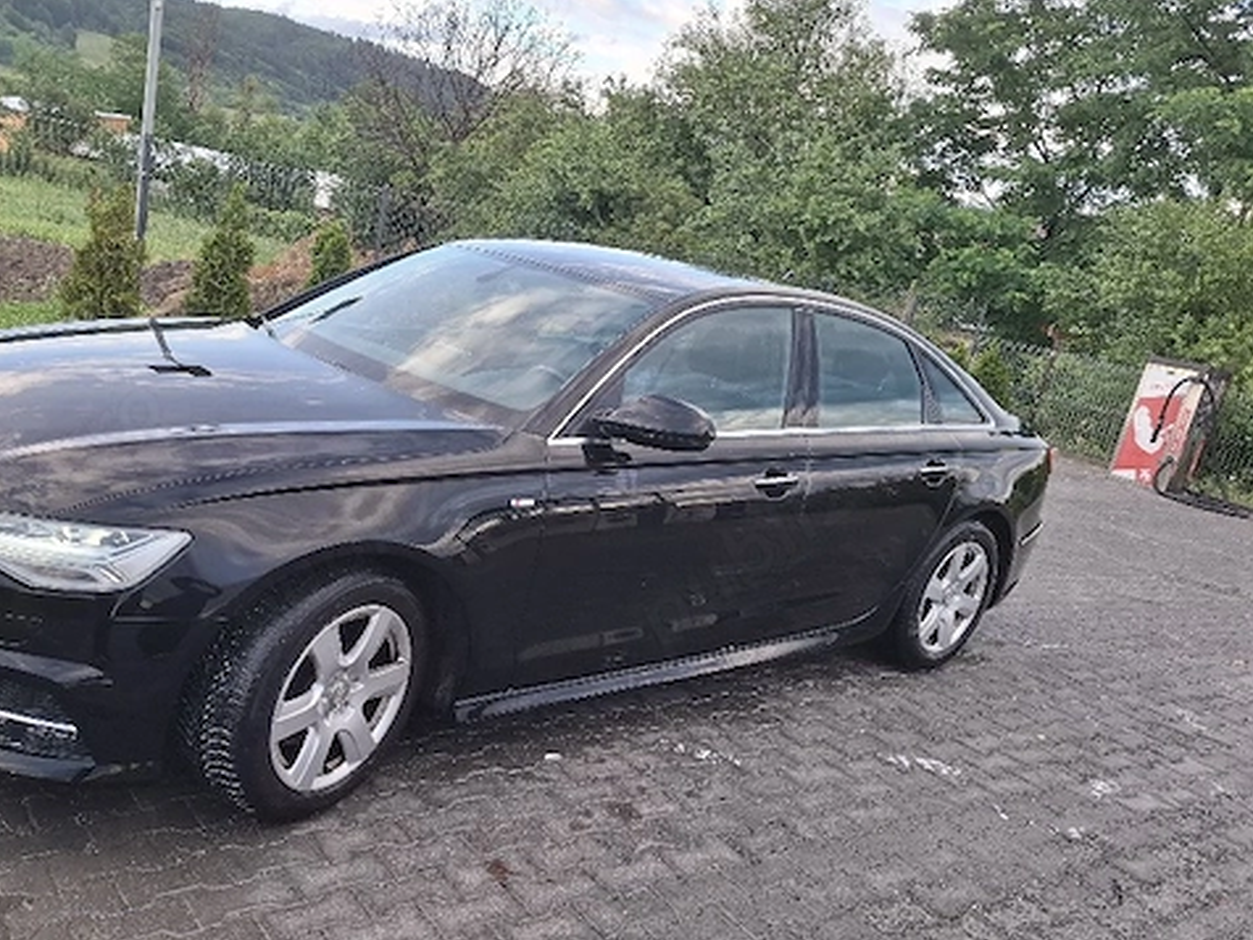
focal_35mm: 29
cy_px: 527
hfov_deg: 61.2
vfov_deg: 48.1
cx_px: 505
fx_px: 1050
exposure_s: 1/116
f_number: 1.8
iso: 50
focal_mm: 5.54
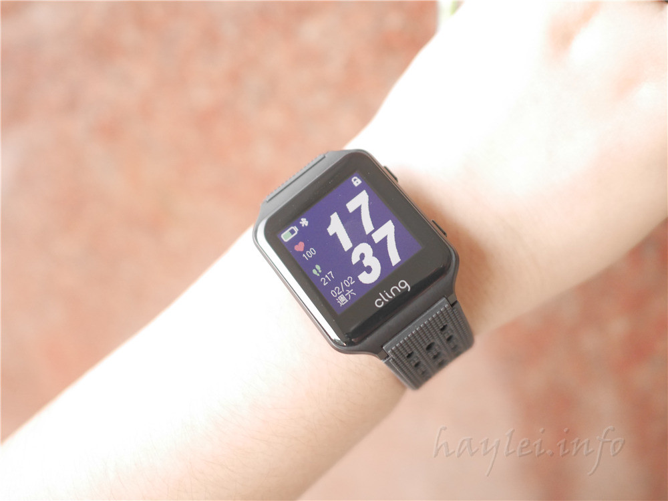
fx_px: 579
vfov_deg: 46.8
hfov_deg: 60.0
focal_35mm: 30
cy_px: 250
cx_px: 334
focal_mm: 15
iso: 1600
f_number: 1.7
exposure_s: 1/60
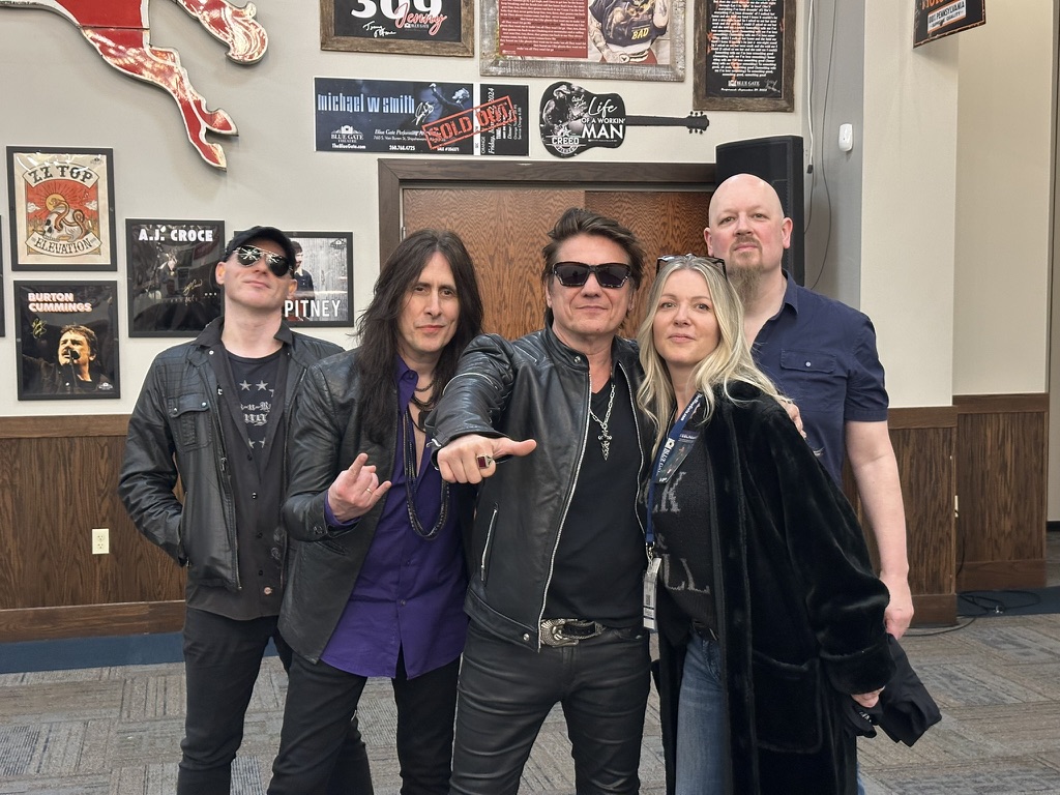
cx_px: 530
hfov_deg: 39.7
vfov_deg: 30.3
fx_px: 1470
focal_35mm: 48
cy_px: 398
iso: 250
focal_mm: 6.86
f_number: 1.78
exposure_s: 1/40
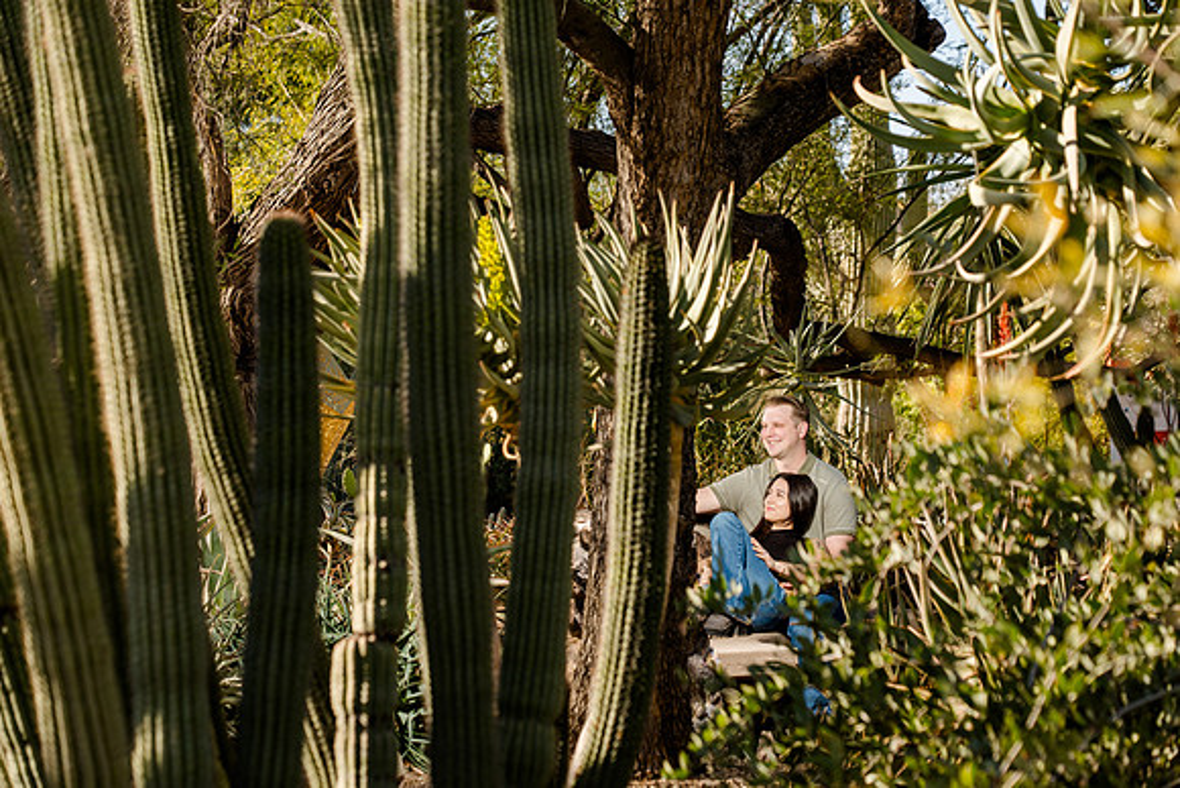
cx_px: 590
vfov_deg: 13.0
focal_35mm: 105
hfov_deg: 19.5
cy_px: 394
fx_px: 3442
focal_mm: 105
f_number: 5.6
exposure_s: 1/200
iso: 64
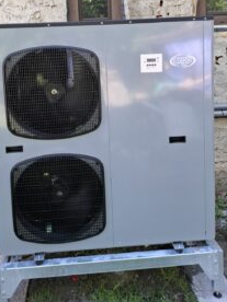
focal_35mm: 35
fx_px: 306
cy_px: 76
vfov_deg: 50.5
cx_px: 93
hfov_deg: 40.5
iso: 50
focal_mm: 5.54
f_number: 1.8
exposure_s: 1/100
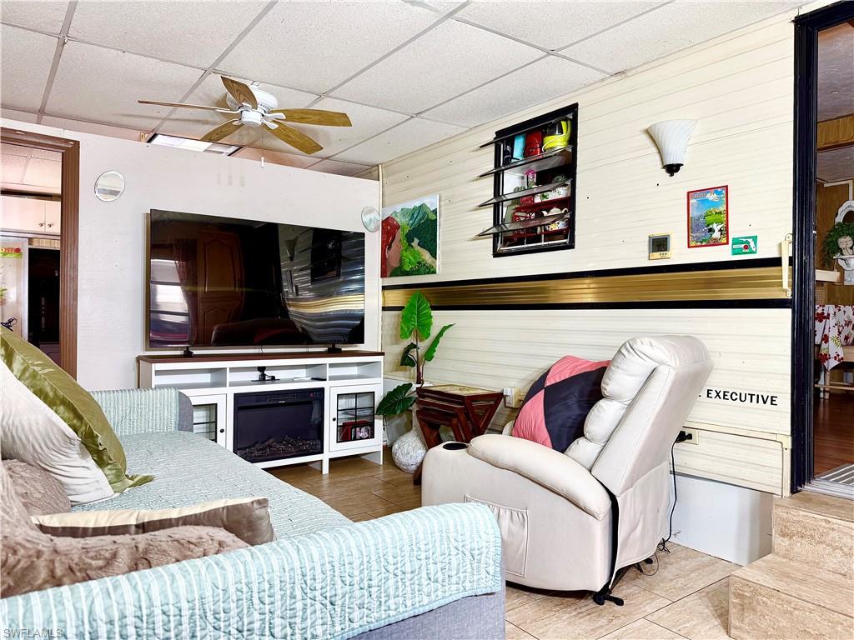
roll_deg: -0.1
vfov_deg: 56.8
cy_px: 320
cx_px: 427
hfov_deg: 71.6
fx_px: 592
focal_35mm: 24
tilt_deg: -1.7
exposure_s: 1/120
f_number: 1.78
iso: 80
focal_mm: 6.76
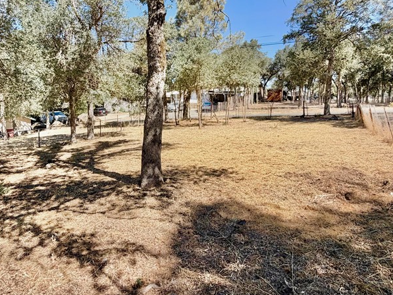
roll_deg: -1.5
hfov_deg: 71.3
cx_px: 172
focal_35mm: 24
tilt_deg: -2.7
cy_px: 111
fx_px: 273
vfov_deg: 56.2
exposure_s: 1/770
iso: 40
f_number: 2.2
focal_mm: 2.22
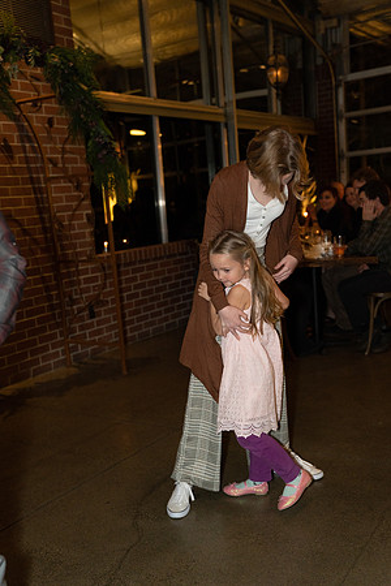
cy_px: 293
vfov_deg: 48.5
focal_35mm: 40
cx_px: 196
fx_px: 652
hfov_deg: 33.4
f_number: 2.8
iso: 1600
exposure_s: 1/125
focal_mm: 40
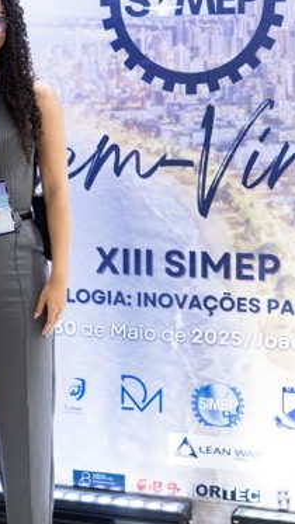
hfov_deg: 13.4
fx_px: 1251
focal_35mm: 90
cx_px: 84
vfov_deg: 23.6
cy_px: 198
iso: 800
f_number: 1.8
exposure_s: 1/100
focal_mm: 50
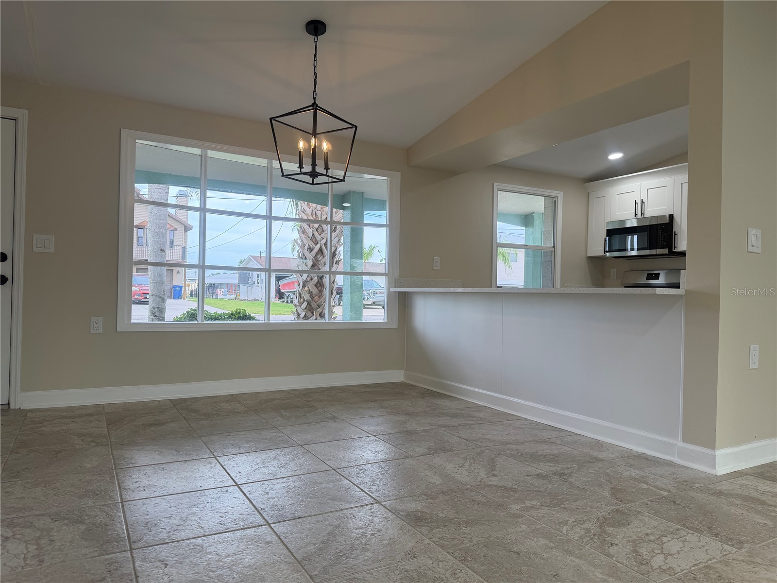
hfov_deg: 71.6
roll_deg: -1.3
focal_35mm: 24
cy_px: 292
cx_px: 388
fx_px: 539
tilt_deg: -0.3
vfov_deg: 56.8
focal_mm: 6.76
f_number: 1.78
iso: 80
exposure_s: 1/321
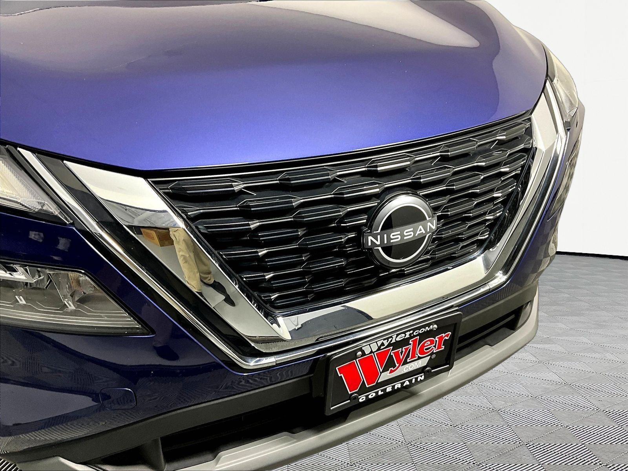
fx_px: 526
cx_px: 314
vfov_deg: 48.2
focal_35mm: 29
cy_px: 236
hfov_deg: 61.7
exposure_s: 1/60
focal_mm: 3
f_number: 1.8
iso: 50
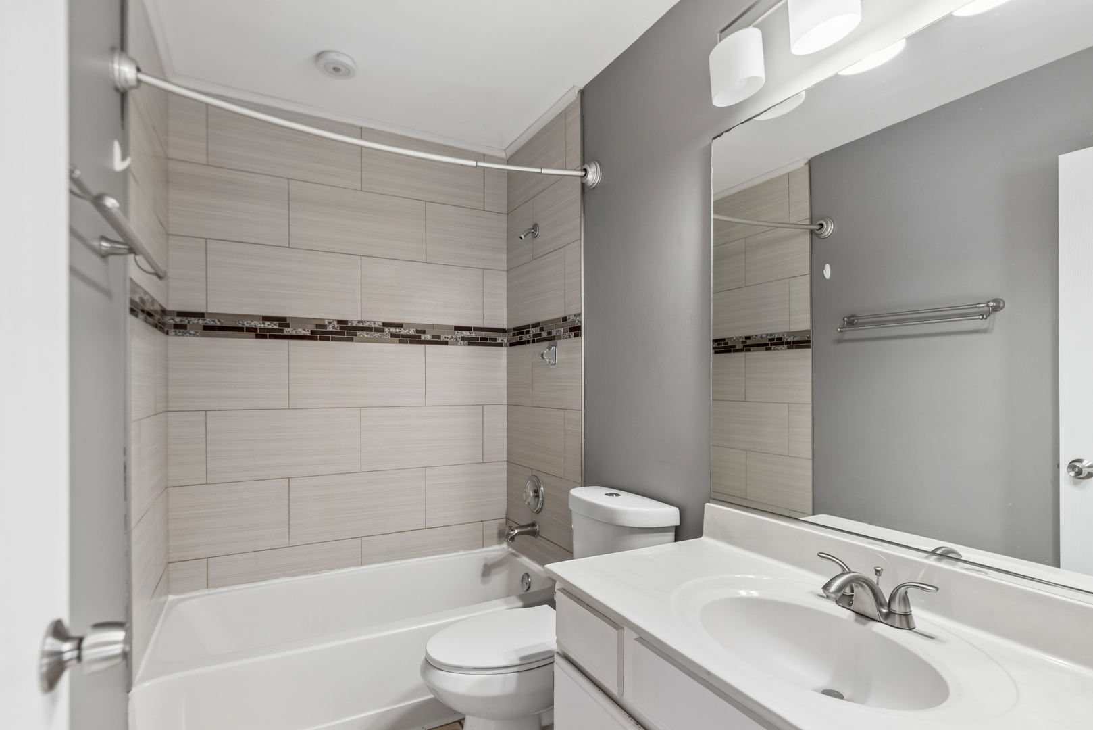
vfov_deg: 70.5
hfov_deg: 93.3
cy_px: 365
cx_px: 546
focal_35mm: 17
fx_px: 516
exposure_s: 1/20
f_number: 8
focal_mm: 17
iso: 200
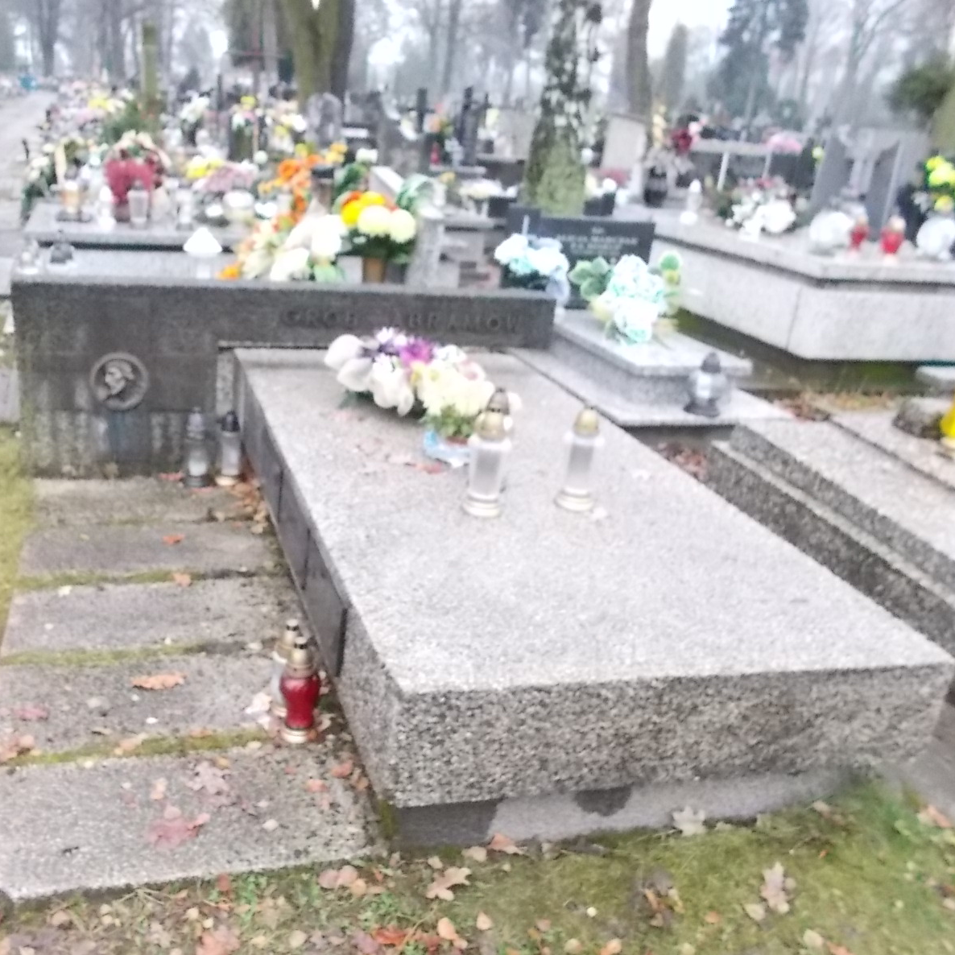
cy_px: 480
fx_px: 968
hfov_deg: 52.1
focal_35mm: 31
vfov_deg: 52.5
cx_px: 370
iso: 400
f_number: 3.2
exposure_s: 1/125
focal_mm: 4.6
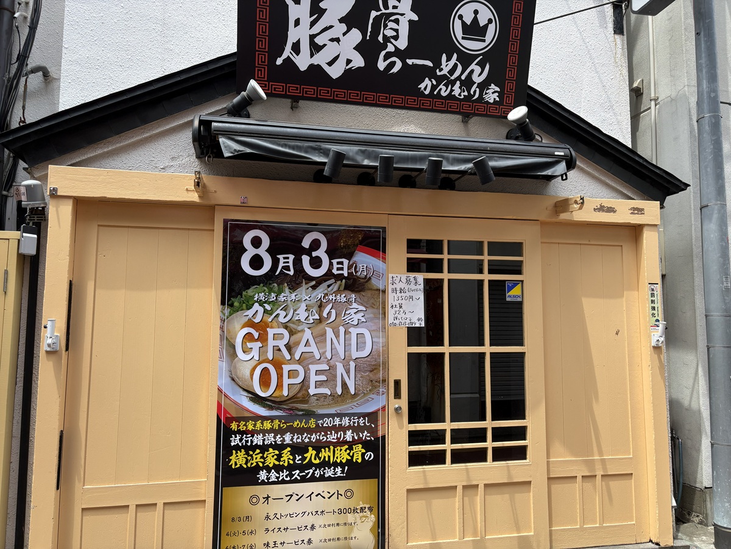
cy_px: 274
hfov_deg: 67.3
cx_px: 366
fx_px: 549
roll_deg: +0.7
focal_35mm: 26
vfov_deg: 53.1
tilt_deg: +7.6
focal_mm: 5.96
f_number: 1.6
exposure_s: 1/694
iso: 50
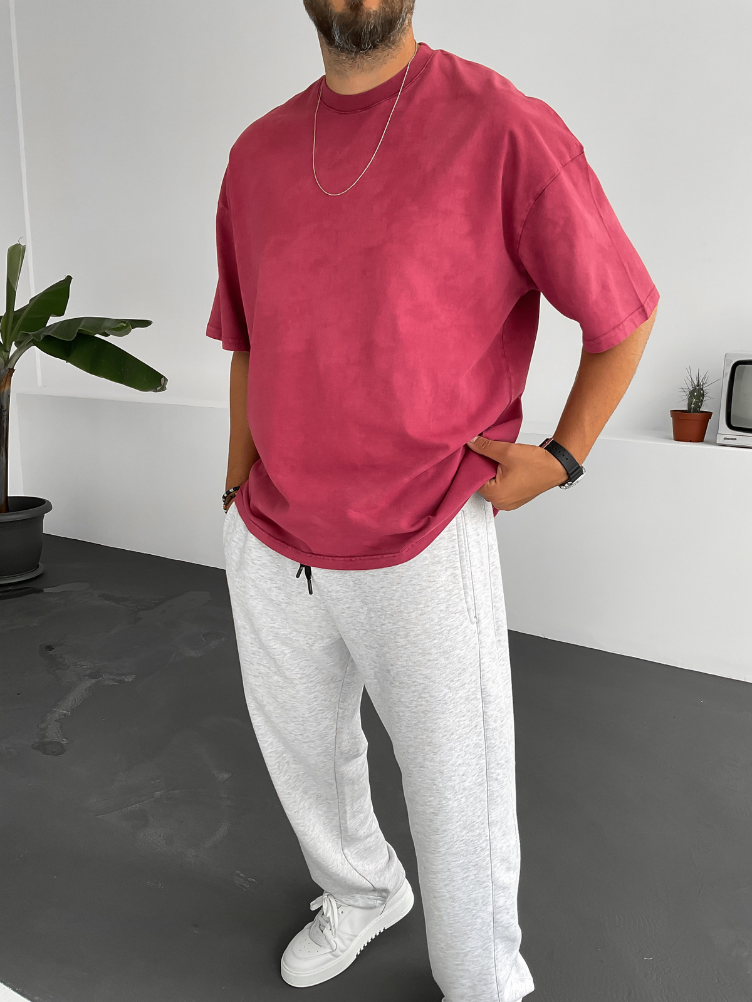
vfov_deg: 61.7
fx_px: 840
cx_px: 376
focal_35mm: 29
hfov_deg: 48.2
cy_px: 501
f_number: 1.8
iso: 25
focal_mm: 3
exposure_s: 1/120
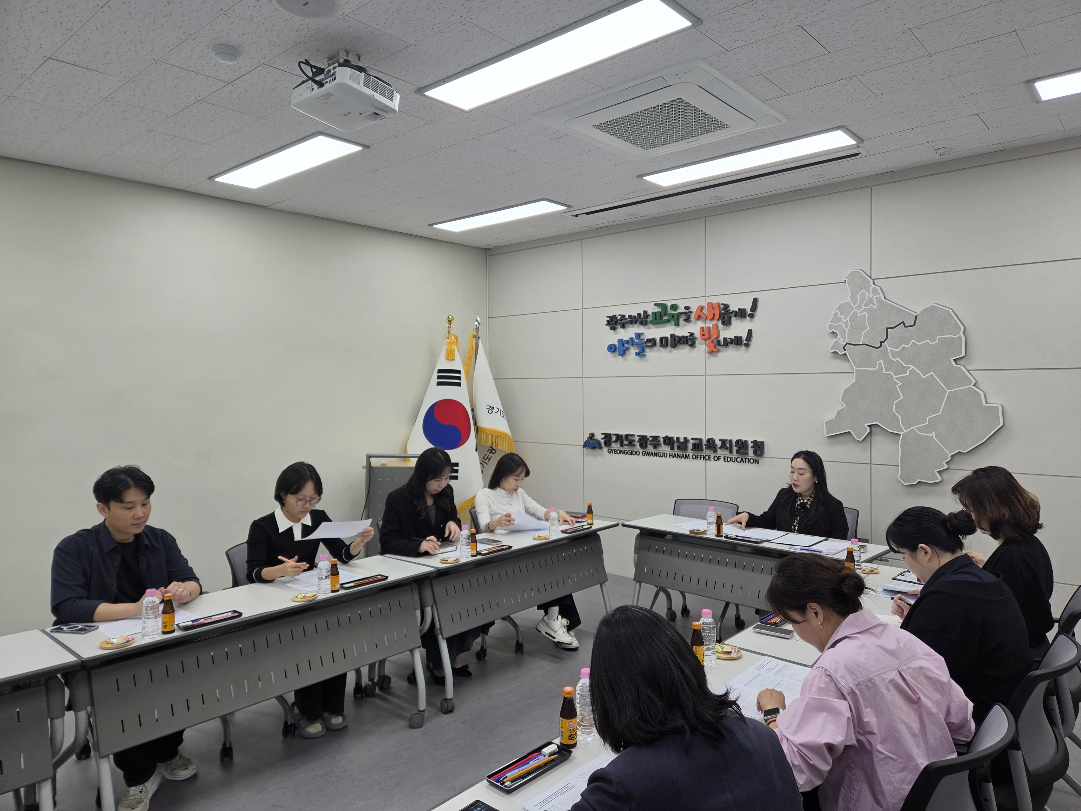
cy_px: 406
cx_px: 540
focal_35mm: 23
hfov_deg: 73.9
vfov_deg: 58.9
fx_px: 718
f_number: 1.8
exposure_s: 1/120
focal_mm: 5.4
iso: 32
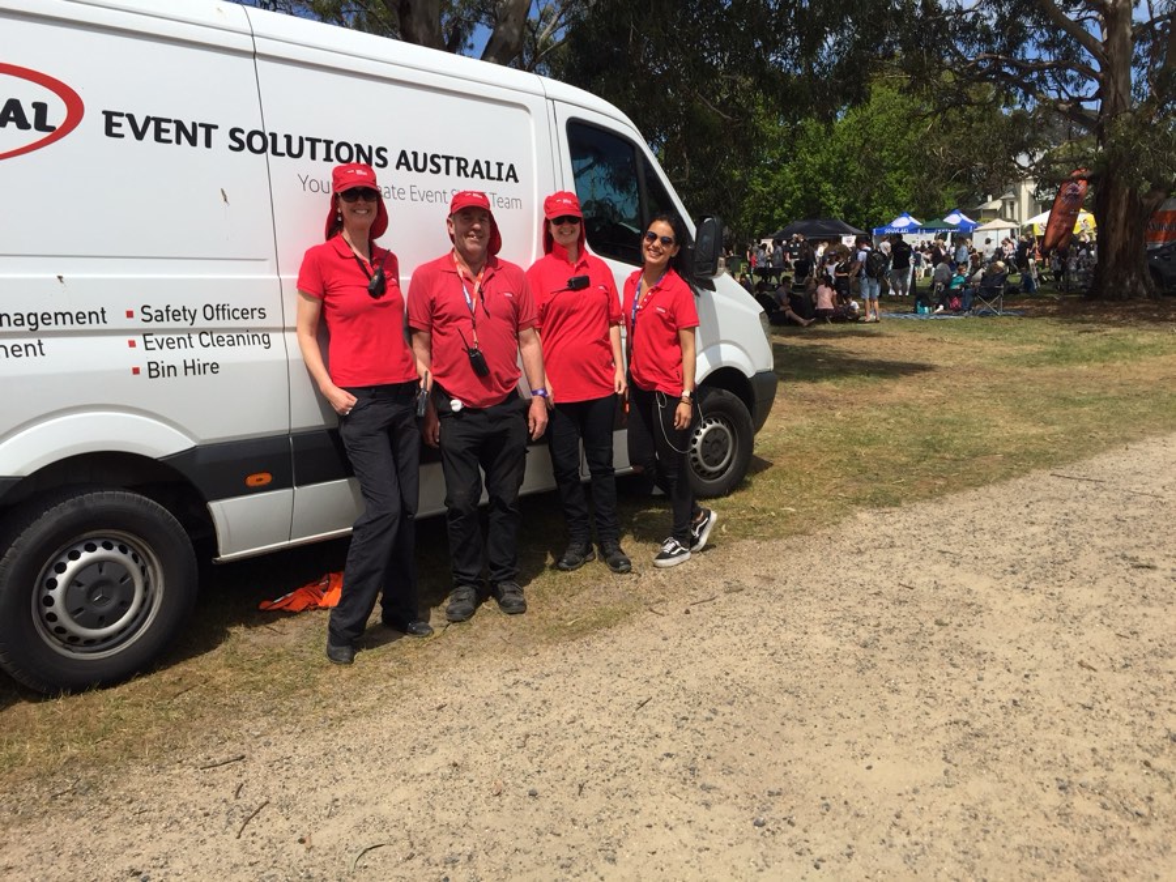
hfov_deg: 61.7
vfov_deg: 48.2
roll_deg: +1.3
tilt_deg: -9.7
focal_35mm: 29
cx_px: 588
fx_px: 985
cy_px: 441
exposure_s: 1/2825
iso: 32
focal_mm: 4.15
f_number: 2.2
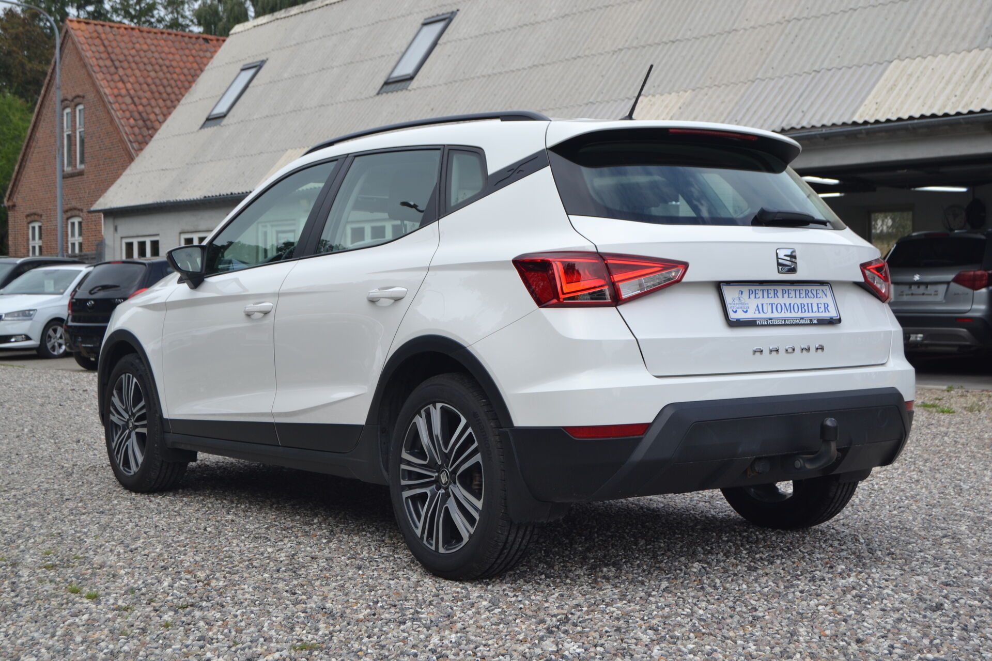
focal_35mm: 48
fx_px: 1323
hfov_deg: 41.1
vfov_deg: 28.1
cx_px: 496
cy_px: 330
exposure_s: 1/200
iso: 100
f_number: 7.1
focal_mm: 32
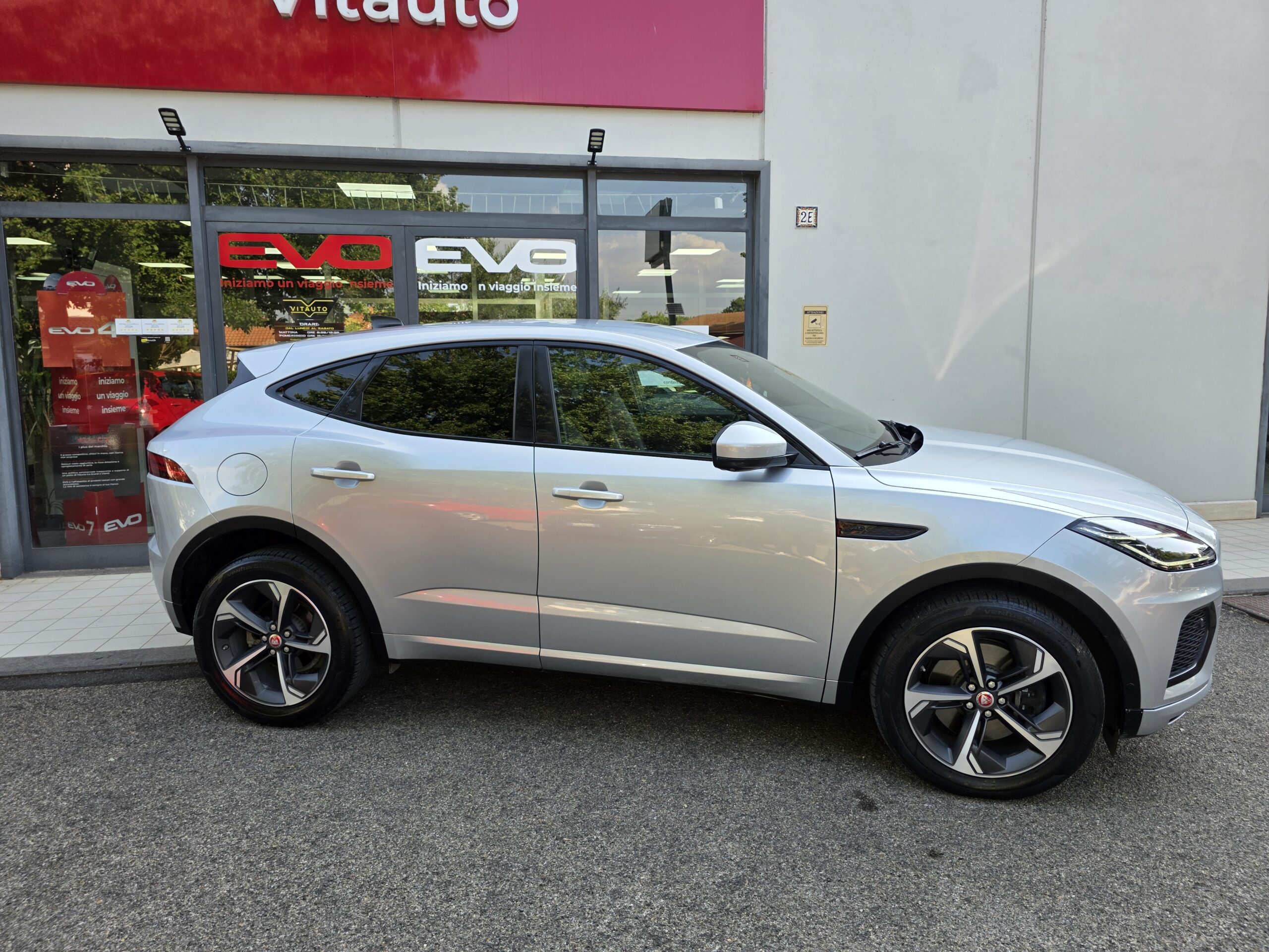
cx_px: 634
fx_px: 843
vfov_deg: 58.9
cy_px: 476
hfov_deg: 73.9
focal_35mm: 23
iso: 40
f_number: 1.7
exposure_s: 1/359
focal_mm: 6.3
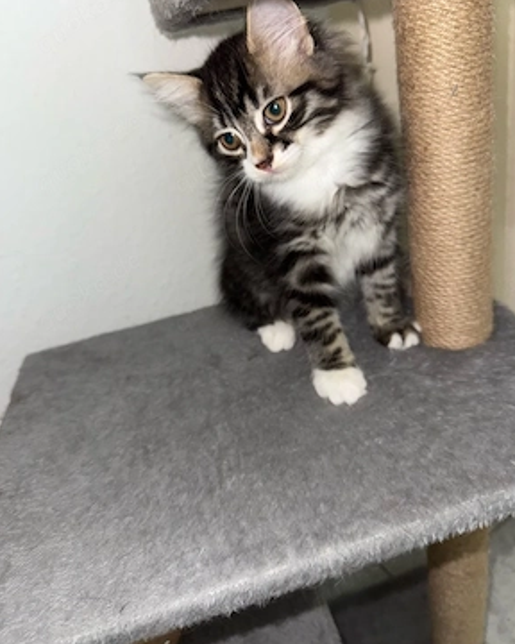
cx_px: 265
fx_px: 495
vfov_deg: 66.0
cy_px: 311
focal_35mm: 26
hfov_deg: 54.9
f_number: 1.78
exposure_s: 1/10
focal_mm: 6.76
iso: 64
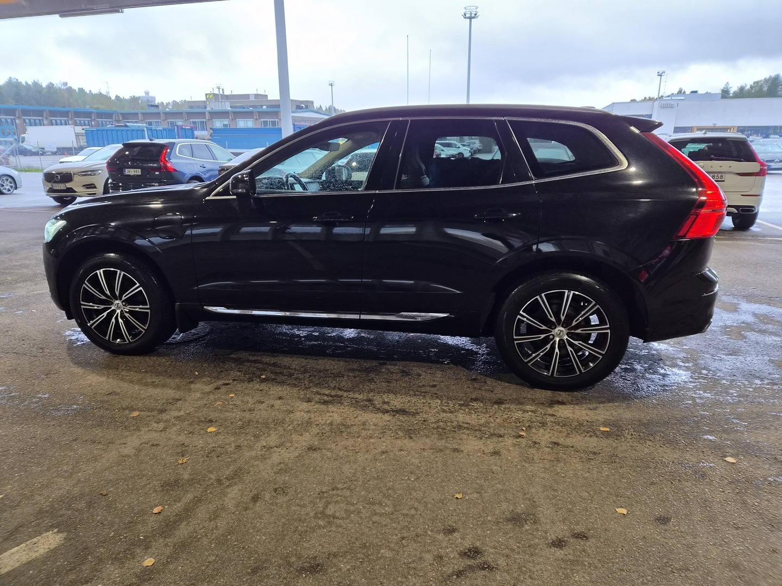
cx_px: 391
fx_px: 520
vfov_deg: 58.9
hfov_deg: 73.9
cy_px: 293
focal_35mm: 23
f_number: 1.8
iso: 160
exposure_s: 1/100
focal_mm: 5.4
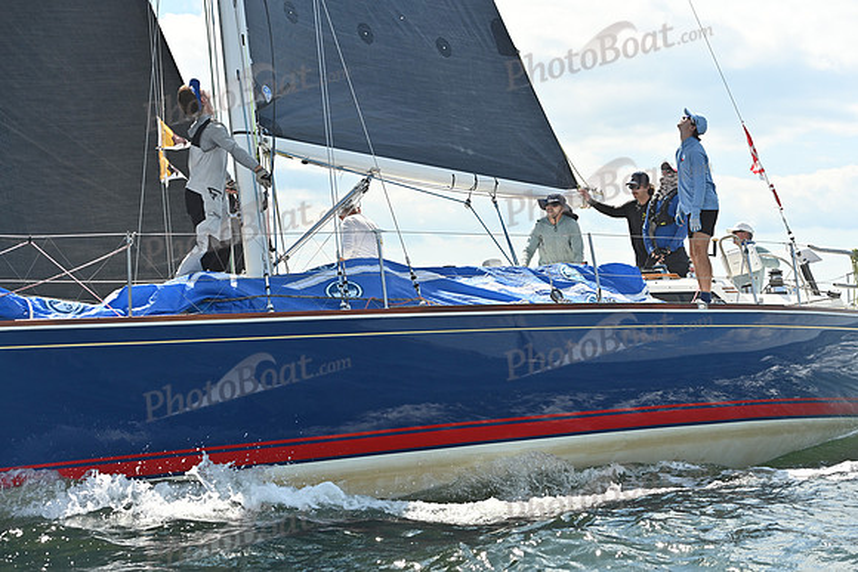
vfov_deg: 19.5
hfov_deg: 28.8
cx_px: 429
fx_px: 1669
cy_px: 286
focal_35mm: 70
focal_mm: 70
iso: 250
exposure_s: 1/1250
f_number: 6.3
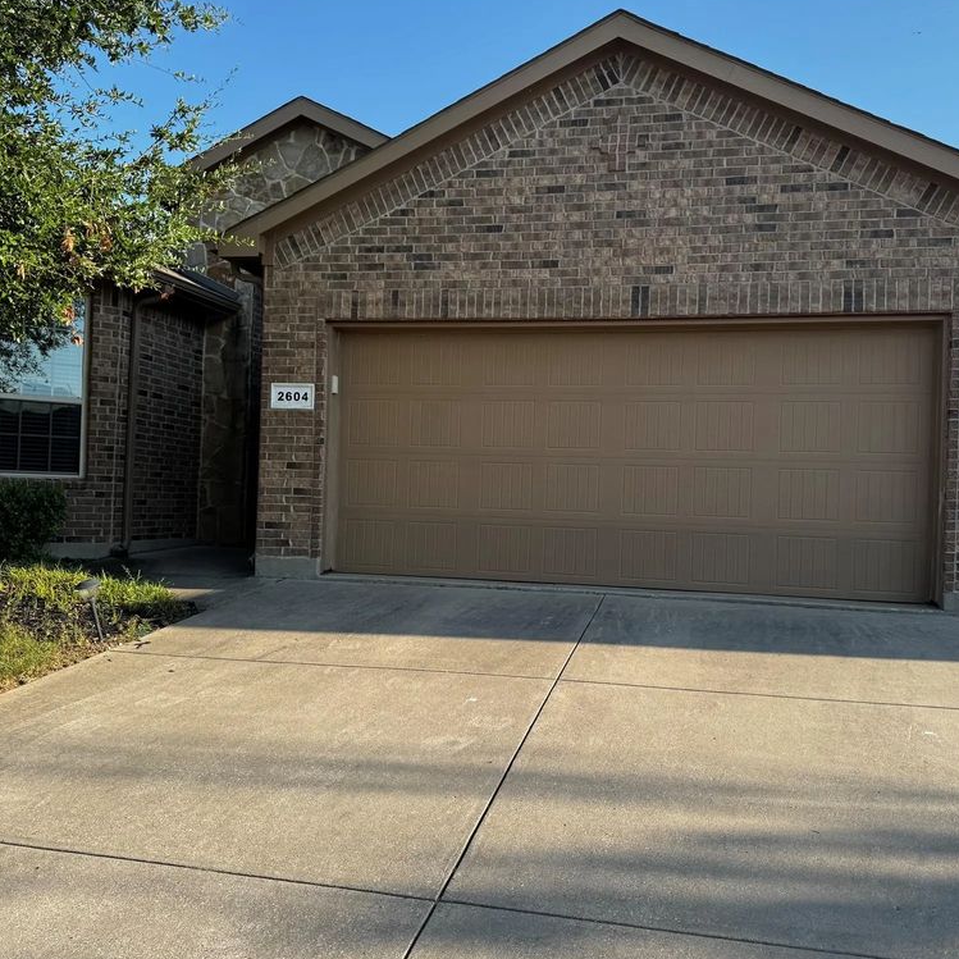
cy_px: 478
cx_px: 502
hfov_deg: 55.6
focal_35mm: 29
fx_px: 909
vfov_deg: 55.6
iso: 80
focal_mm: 6.76
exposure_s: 1/1637
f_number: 1.78
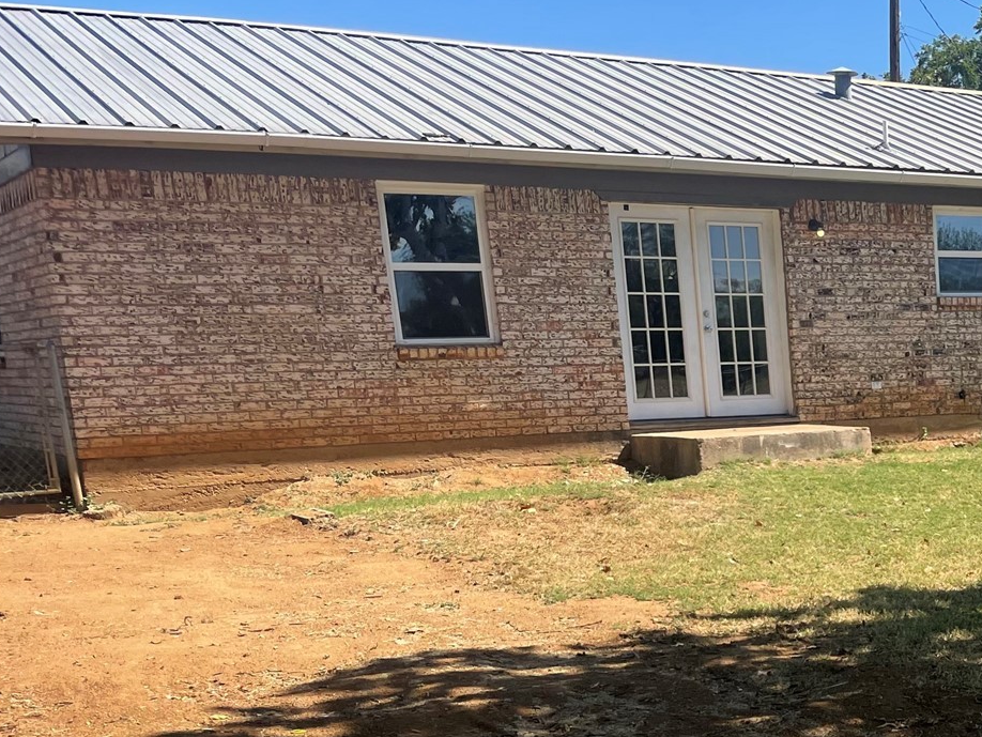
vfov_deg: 24.0
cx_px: 1079
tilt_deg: -14.4
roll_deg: +1.7
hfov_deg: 29.9
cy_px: 757
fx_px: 1646
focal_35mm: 58
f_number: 1.6
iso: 32
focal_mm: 4.2
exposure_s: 1/2353
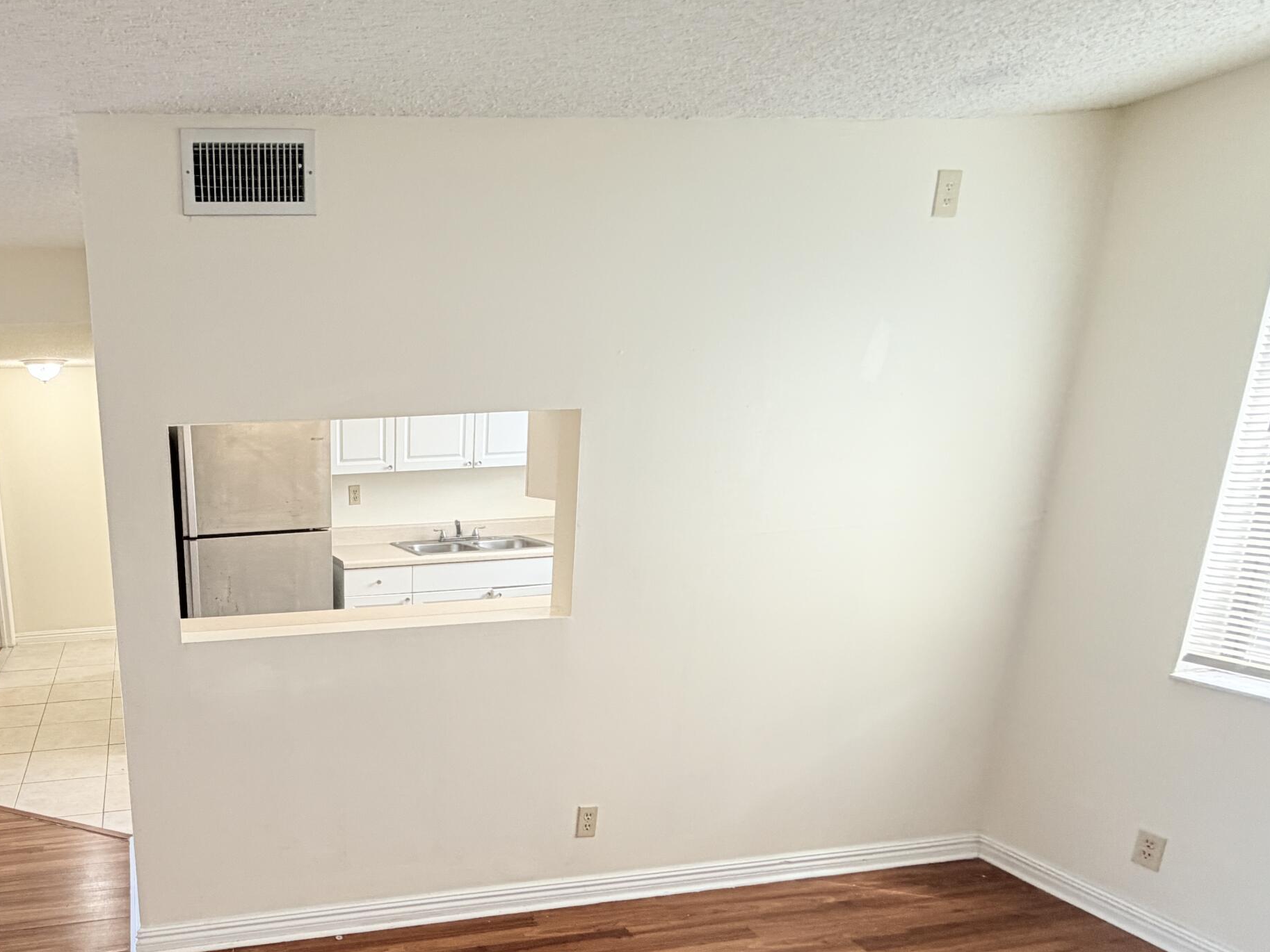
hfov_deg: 67.2
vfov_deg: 57.6
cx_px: 257
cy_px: 634
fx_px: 844
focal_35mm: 23
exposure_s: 1/120
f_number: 2.2
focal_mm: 2.22
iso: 160
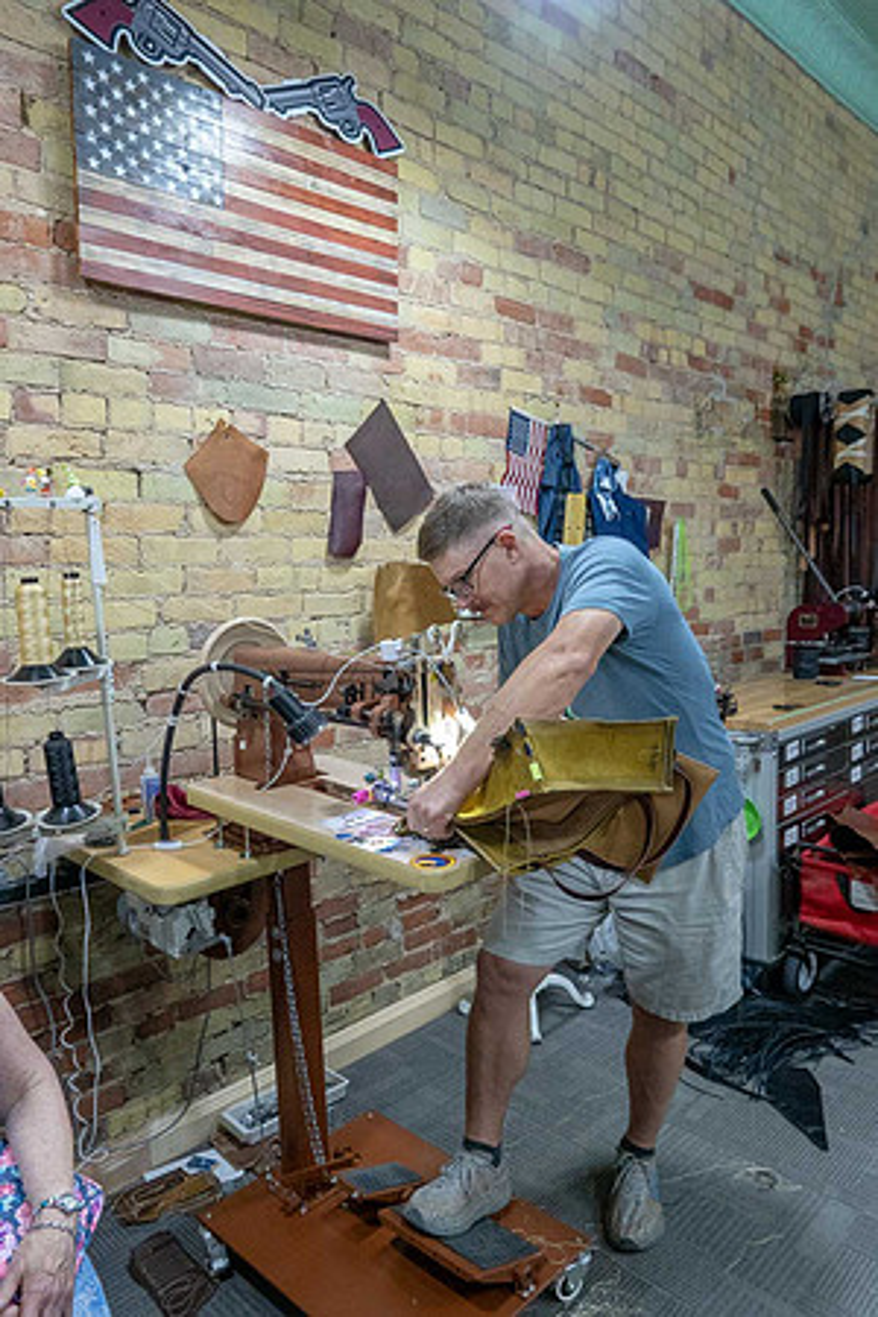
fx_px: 951
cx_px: 439
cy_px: 658
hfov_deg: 49.6
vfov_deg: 69.4
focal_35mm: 26
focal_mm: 9.54
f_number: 4.5
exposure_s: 1/60
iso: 800
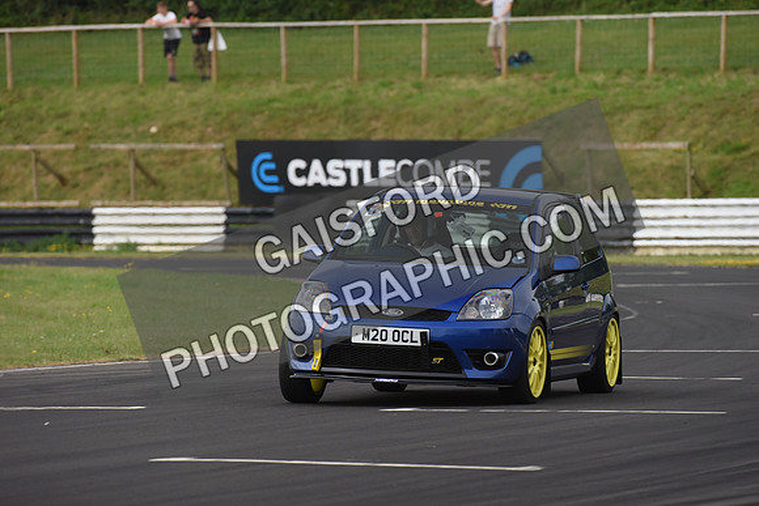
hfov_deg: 5.2
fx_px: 8435
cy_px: 253
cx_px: 380
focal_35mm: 400
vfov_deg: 3.4
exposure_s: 1/1000
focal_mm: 400
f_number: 7.1
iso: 1600
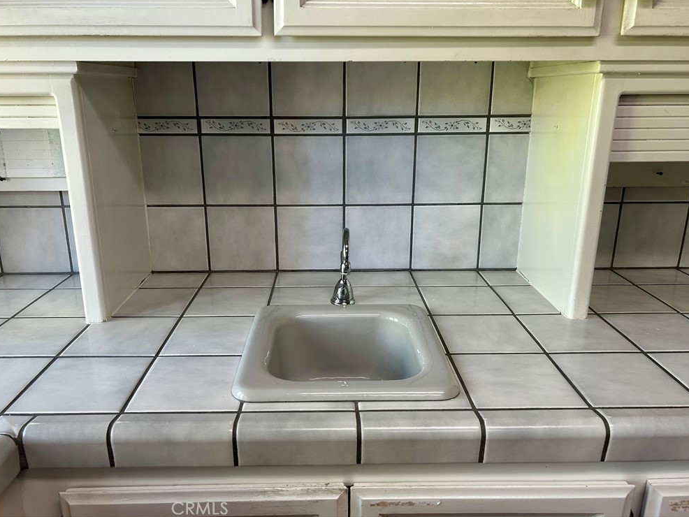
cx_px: 339
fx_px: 538
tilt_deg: -16.4
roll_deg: +0.7
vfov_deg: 51.4
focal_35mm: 27
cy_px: 250
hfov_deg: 65.3
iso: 100
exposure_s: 1/120
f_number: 1.5
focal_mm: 5.7
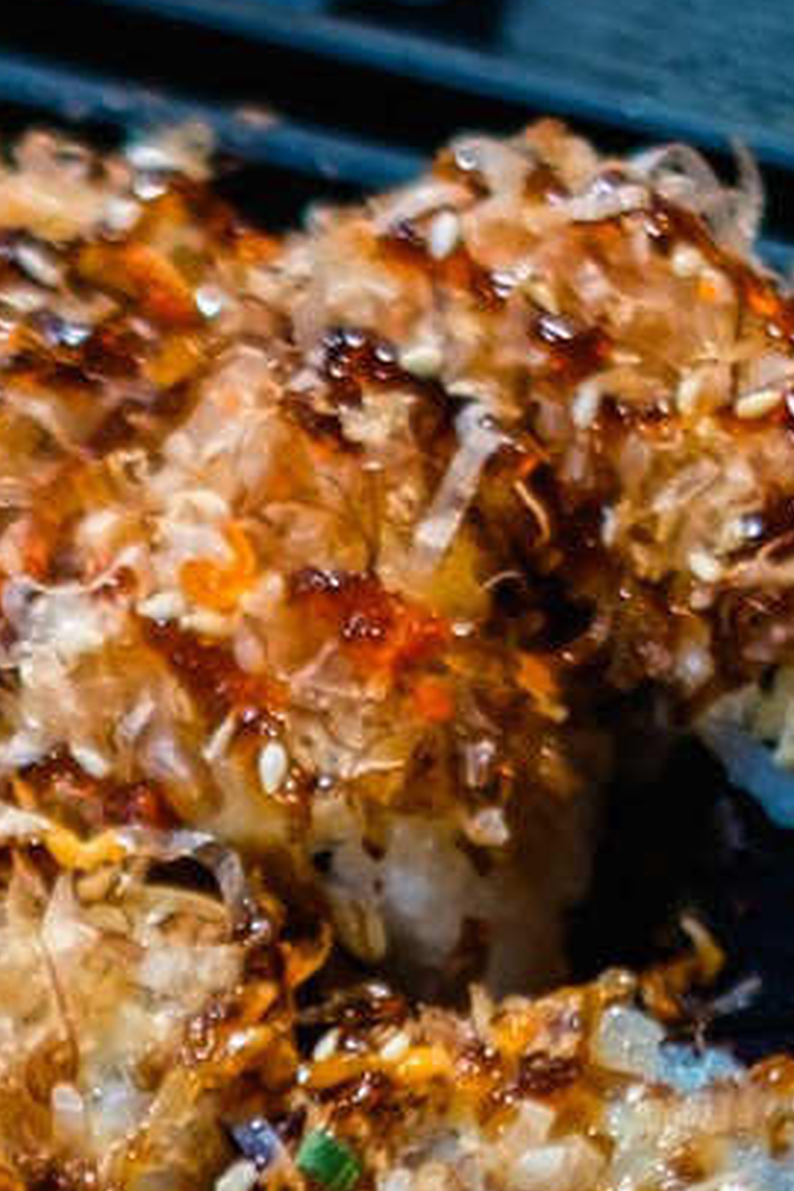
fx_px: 7311
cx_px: -210
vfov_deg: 9.1
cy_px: 1653
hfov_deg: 6.2
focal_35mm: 221
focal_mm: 23
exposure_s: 1/80
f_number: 1.4
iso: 200
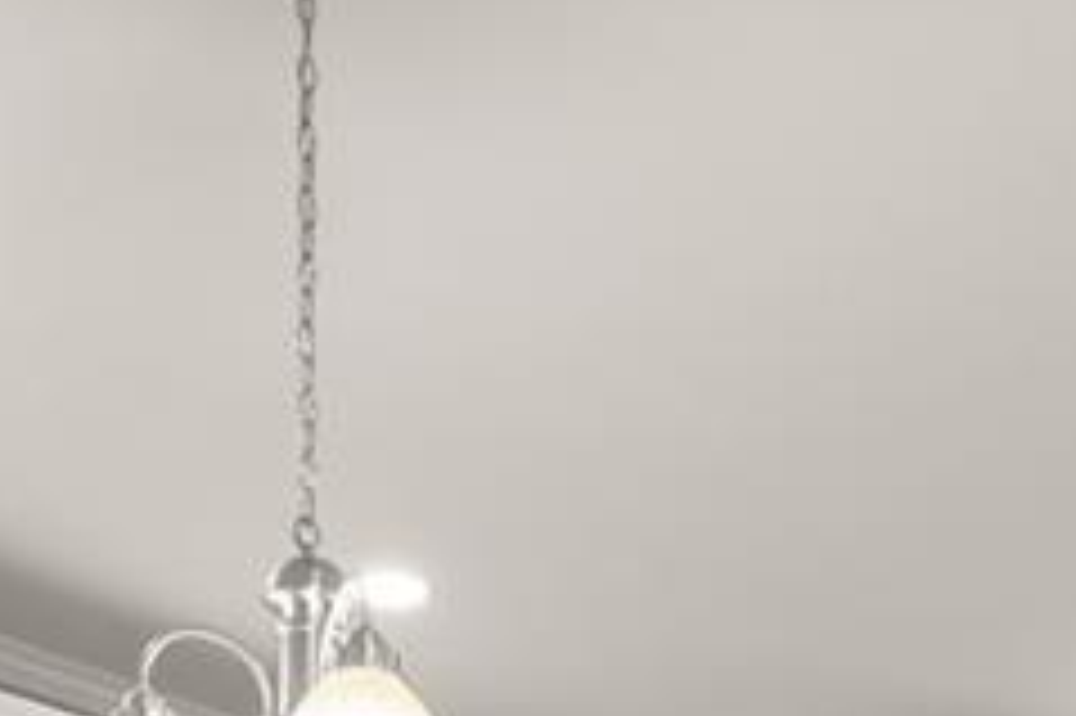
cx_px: 567
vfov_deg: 18.2
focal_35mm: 60
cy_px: 1268
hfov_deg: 33.4
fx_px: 1792
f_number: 7.1
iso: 640
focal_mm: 14
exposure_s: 1/1.67
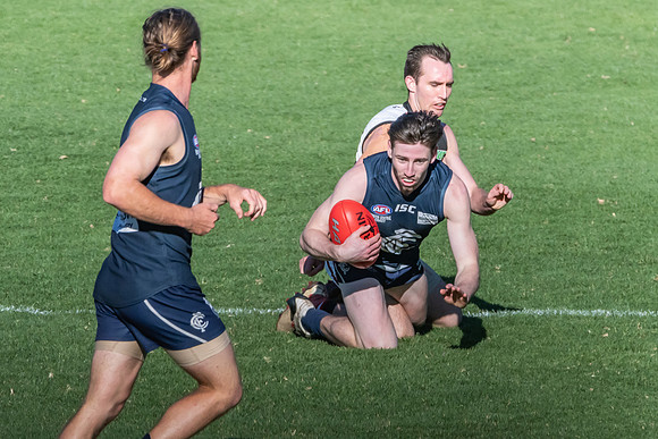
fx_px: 16929
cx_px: 408
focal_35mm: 926
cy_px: 138
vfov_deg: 1.5
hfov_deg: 2.2
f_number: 10
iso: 800
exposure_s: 1/2000
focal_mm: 450
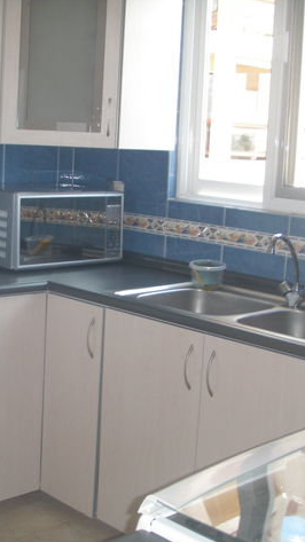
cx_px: 107
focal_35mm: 56
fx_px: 805
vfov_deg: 37.2
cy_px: 273
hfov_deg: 21.4
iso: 100
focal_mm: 6.7
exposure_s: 1/30
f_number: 3.5
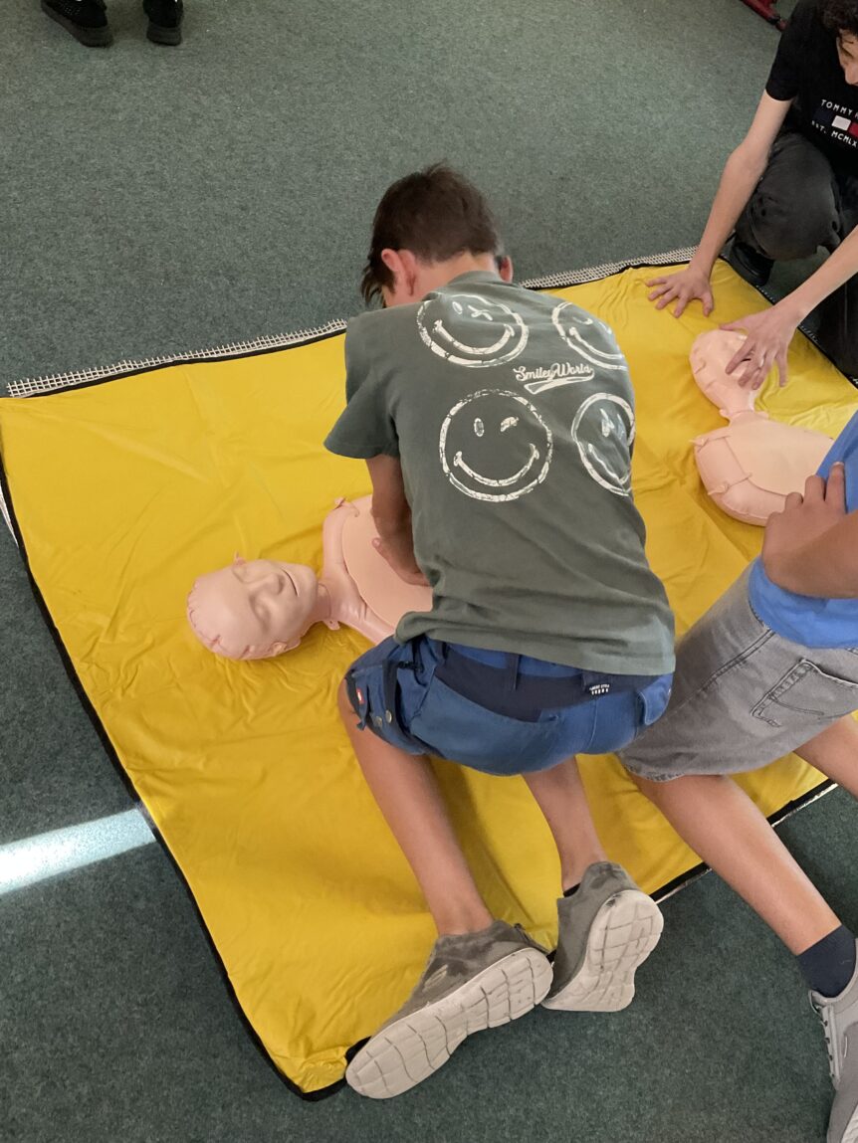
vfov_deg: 61.7
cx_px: 429
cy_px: 572
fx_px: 958
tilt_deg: -52.3
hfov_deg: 48.2
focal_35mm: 29
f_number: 1.8
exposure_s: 1/60
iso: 200
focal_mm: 3
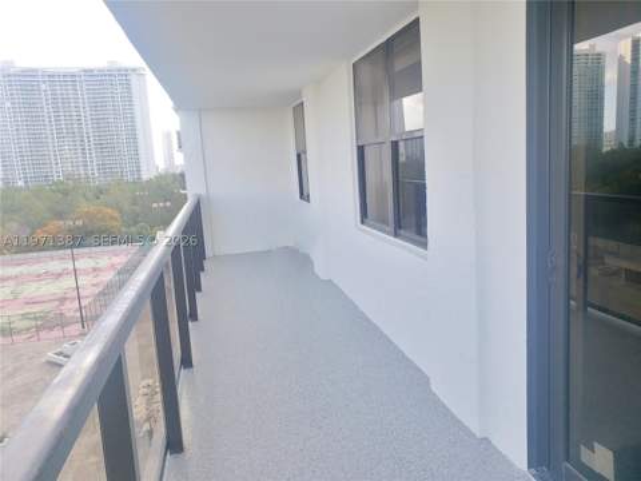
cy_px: 240
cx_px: 320
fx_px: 481
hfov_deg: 67.3
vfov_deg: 53.1
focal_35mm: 26
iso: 50
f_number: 2.4
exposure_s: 1/316
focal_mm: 4.3
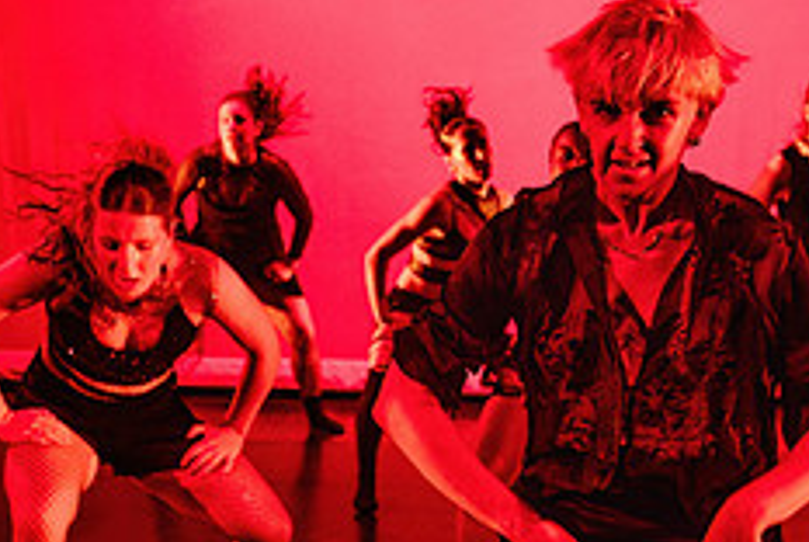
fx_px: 1440
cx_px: 446
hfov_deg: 31.4
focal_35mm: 64
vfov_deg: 21.1
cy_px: 425
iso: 3200
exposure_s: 1/300
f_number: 2.8
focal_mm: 24
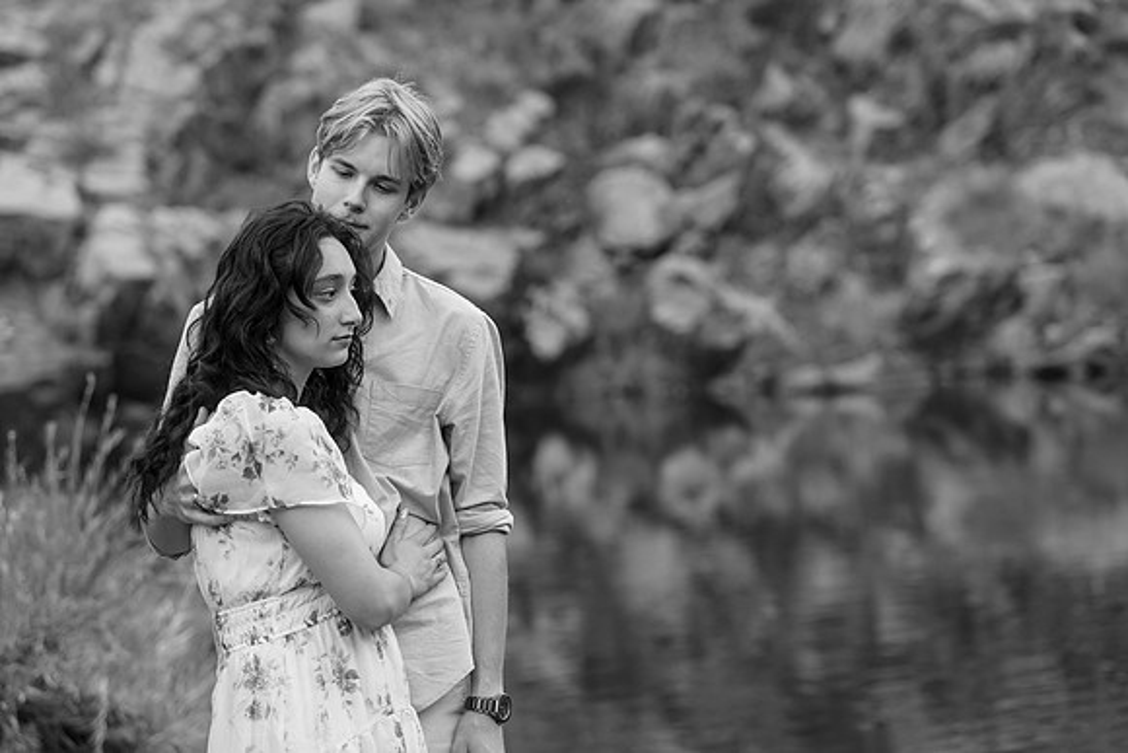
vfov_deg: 14.4
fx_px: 2977
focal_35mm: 95
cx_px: 564
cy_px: 376
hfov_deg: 21.5
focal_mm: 95
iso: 320
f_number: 3.5
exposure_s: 1/250
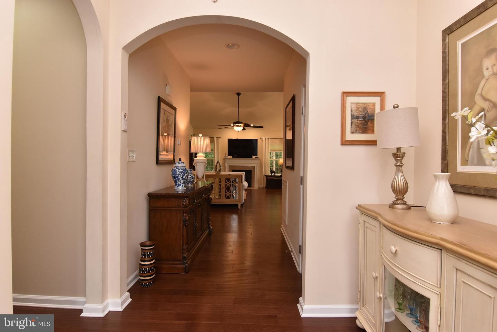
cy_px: 166
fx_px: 249
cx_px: 248
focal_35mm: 18
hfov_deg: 90.0
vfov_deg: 67.5
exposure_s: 1/50
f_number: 7.1
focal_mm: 12
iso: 800
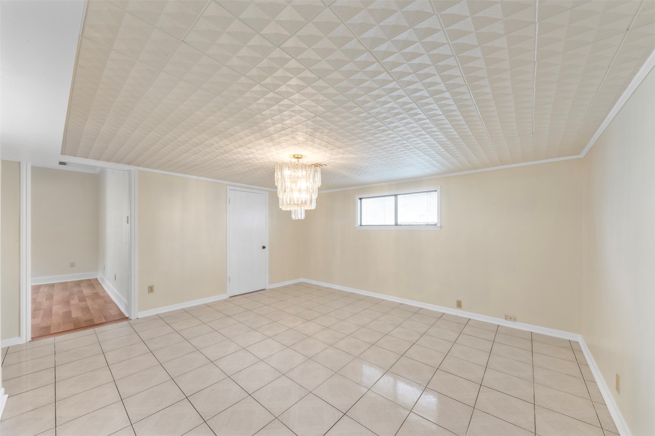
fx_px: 218
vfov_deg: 90.0
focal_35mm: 12
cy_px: 218
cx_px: 328
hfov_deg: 112.6
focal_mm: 12
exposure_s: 8
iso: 250
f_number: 9
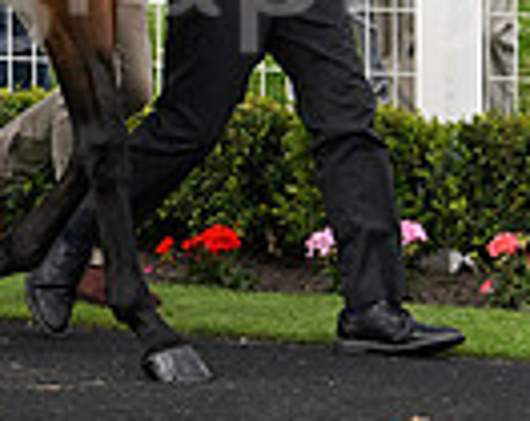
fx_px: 5947
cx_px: 12
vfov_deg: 4.0
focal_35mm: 380
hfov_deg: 5.1
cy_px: -239
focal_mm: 92
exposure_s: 1/1250
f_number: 5.6
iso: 500
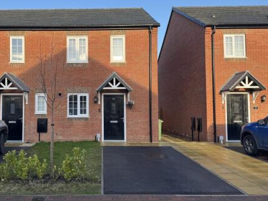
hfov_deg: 55.8
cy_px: 98
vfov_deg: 44.2
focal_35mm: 32
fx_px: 248
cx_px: 94
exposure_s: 1/864
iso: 80
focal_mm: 6.76
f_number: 1.78
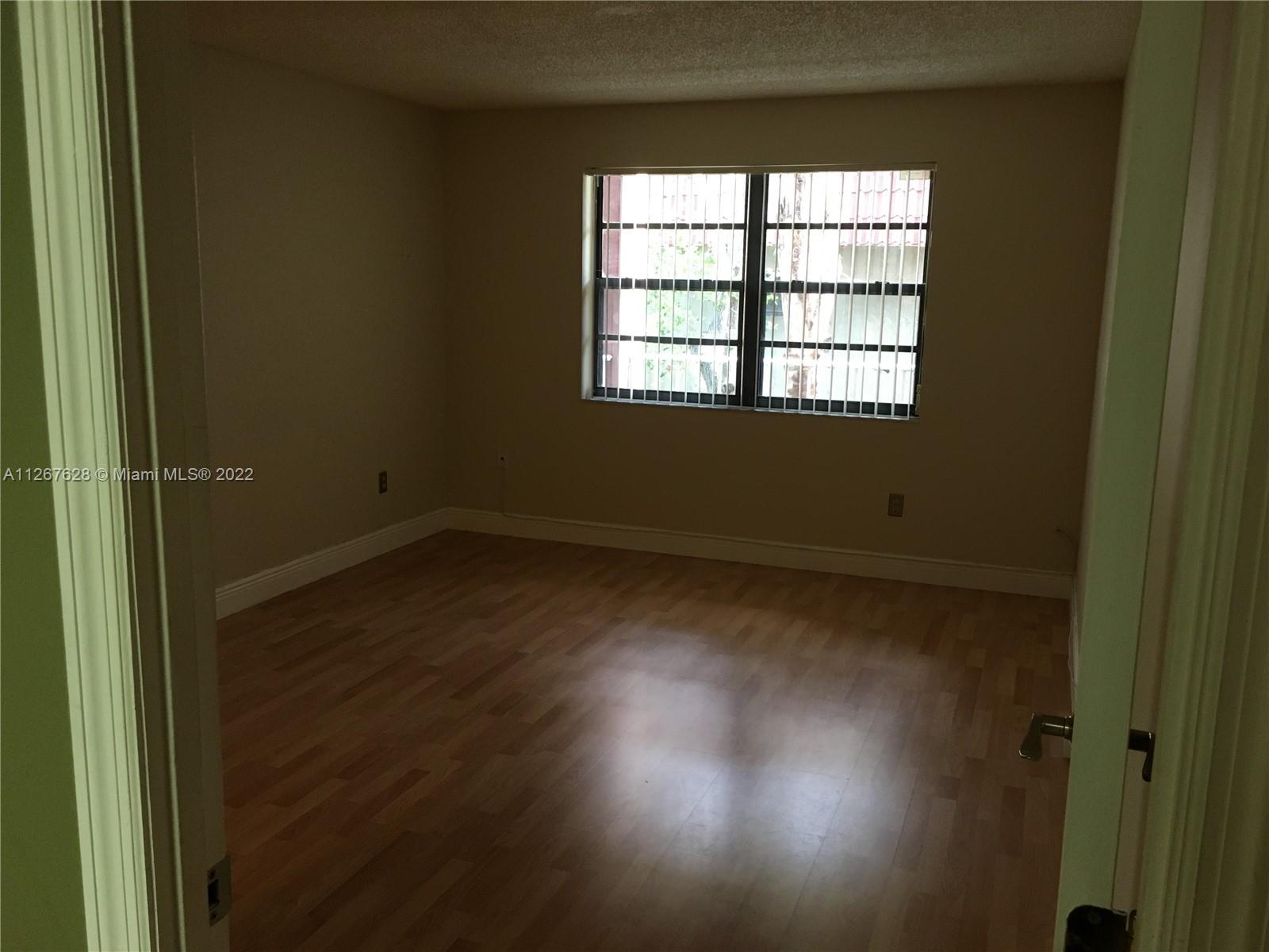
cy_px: 476
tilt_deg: -10.9
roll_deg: -0.1
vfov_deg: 48.2
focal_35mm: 29
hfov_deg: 61.7
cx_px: 634
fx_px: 1063
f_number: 2.2
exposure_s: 1/30
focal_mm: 4.15
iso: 125
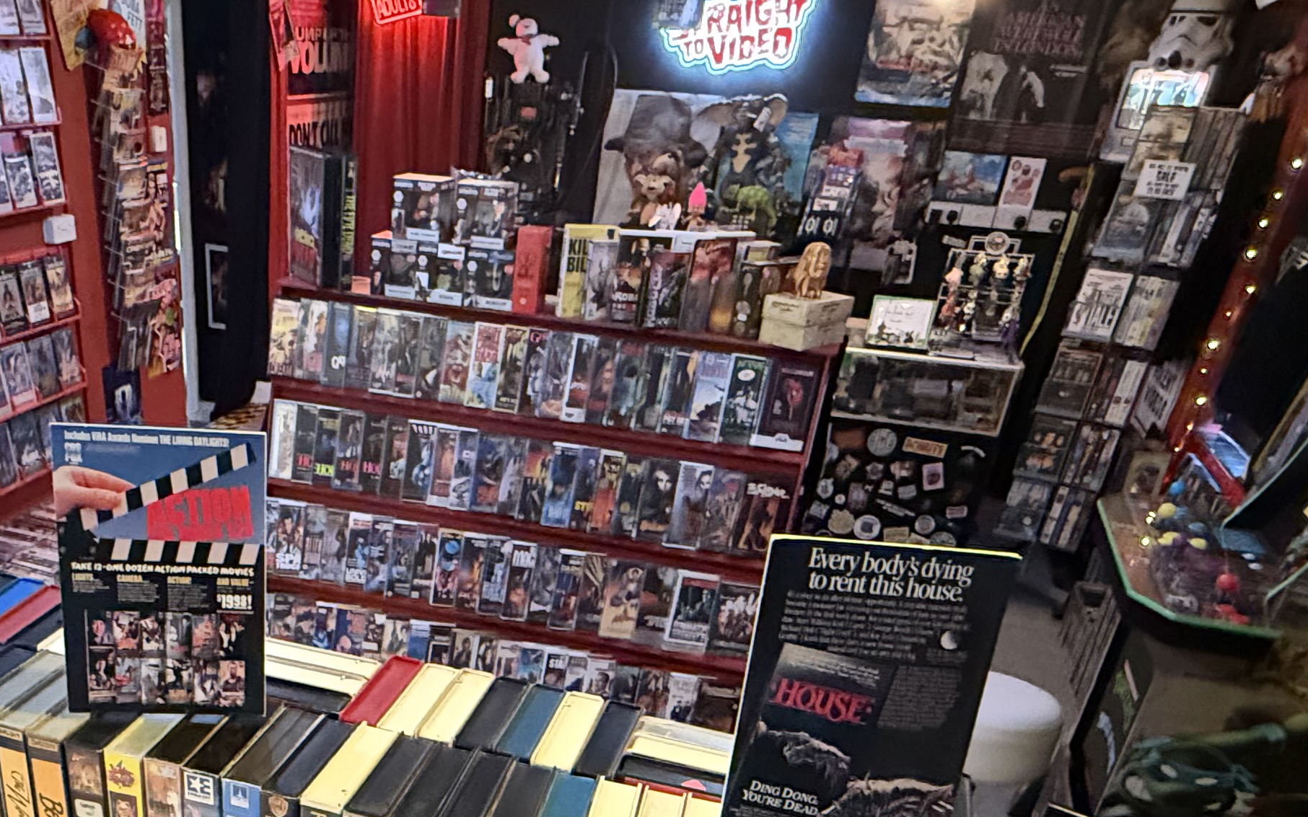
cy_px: 792
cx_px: 415
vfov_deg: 35.2
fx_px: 1176
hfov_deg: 56.6
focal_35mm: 33
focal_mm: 2.2
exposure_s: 1/40
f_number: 2.2
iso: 1600
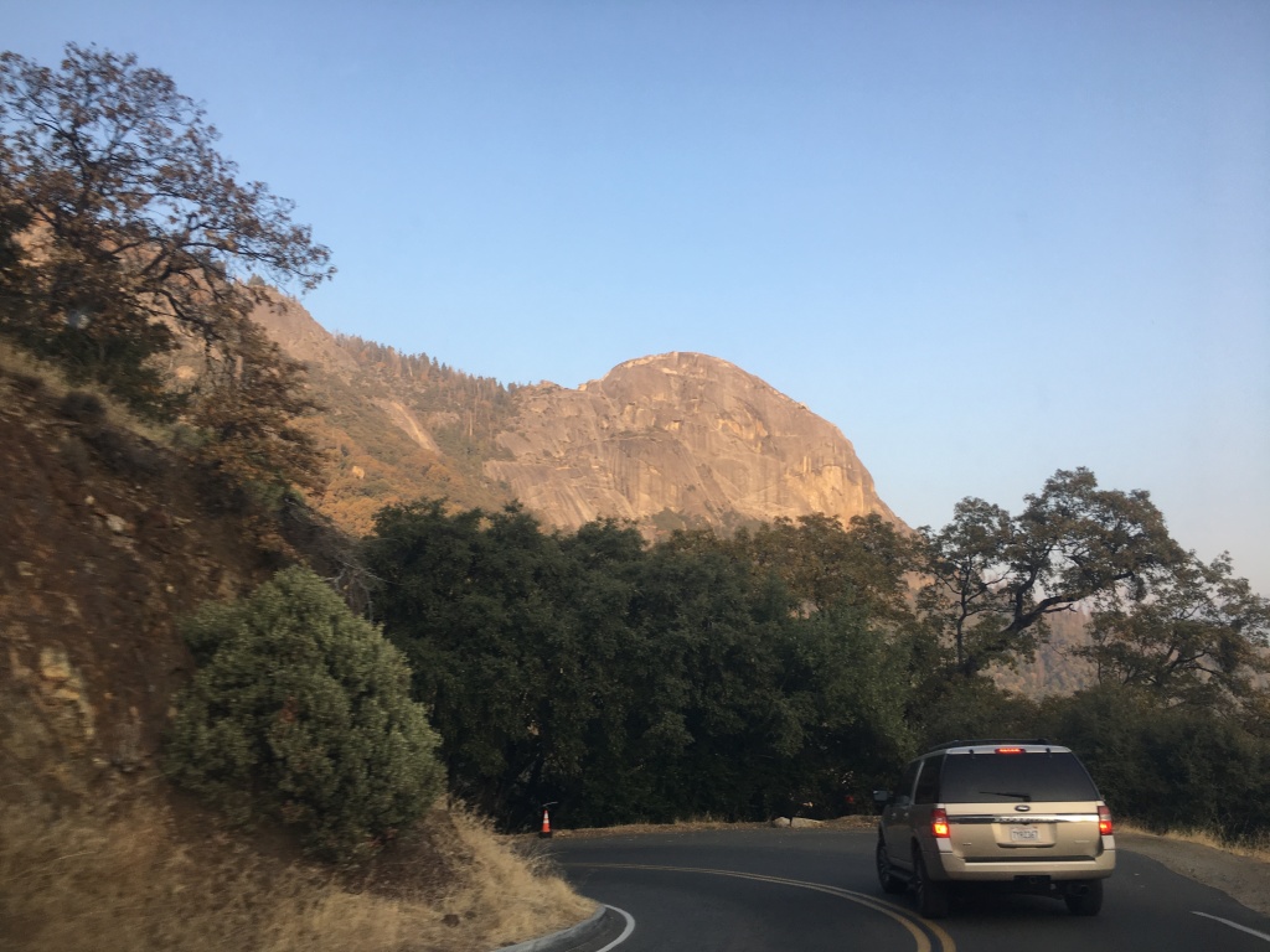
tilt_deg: +3.2
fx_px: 1064
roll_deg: +4.8
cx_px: 635
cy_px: 476
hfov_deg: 61.7
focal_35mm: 29
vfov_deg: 48.2
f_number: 2.2
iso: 25
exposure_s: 1/152
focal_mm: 4.15
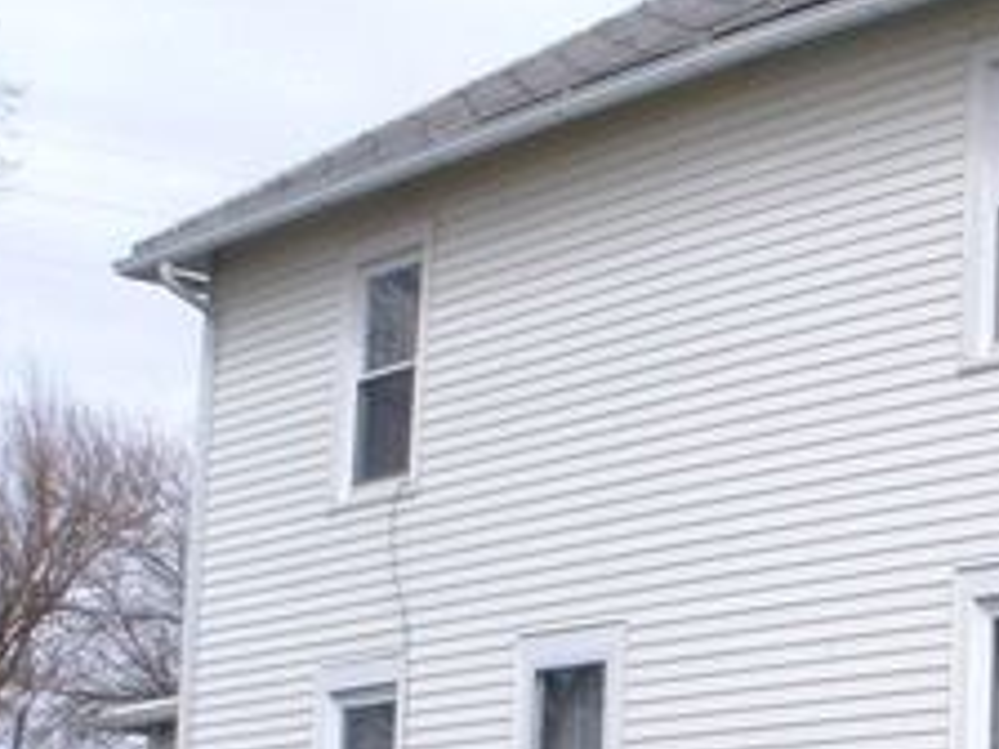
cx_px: 1142
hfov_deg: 18.3
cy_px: 834
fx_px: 2973
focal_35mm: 103
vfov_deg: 14.0
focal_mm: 6.3
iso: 80
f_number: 5.6
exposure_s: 1/320
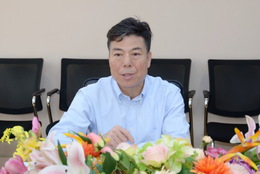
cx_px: 130
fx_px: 487
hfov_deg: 29.9
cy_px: 87
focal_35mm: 68
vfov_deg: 20.2
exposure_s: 1/30
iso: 250
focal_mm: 45
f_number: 5.6
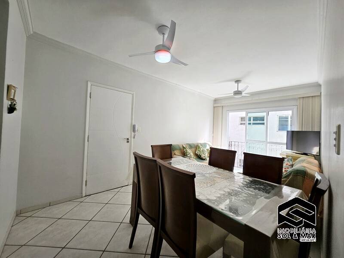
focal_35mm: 13
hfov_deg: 106.2
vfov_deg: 89.9
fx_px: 129
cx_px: 172
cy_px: 129
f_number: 2.2
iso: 40
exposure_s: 1/120
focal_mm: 1.7
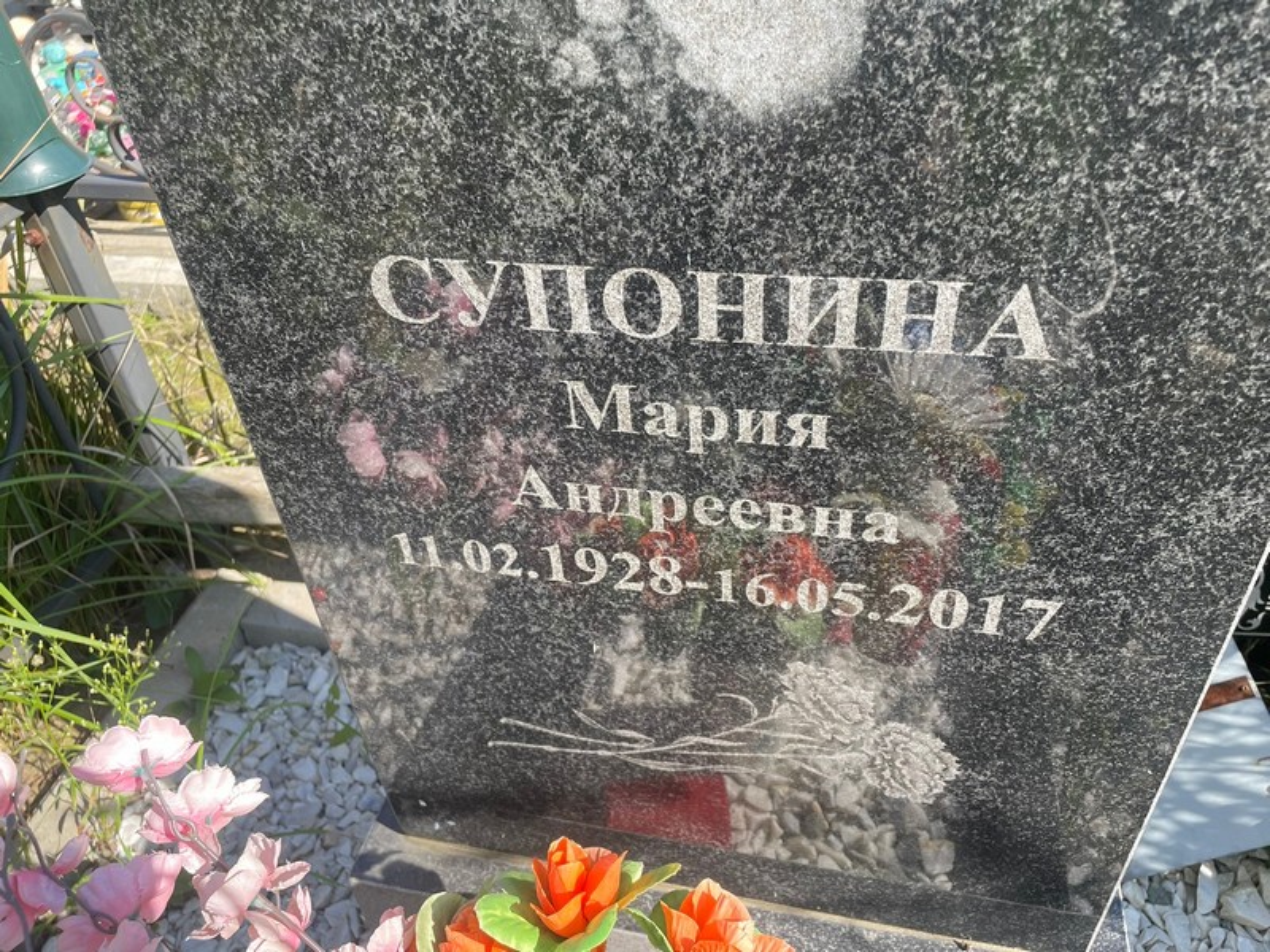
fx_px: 954
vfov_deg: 53.1
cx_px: 635
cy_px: 476
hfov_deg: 67.3
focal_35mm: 26
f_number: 1.6
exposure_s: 1/818
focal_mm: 4.2
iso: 32
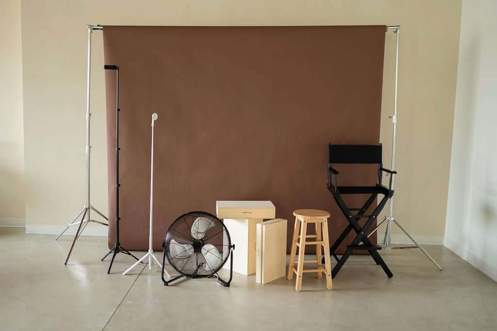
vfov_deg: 37.8
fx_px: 483
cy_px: 166
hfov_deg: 54.5
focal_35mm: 35
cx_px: 248
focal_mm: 35
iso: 320
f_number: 1.6
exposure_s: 1/100
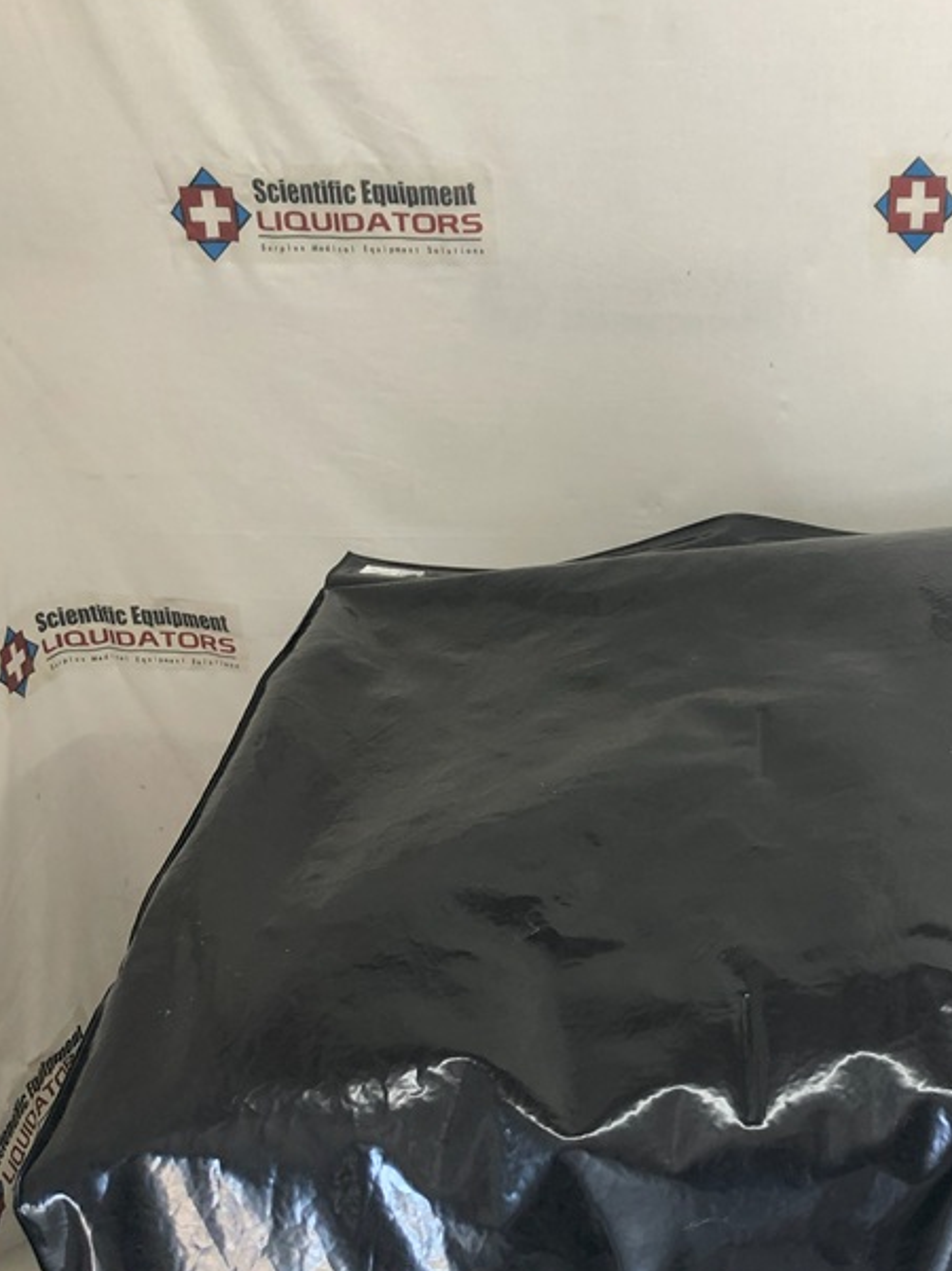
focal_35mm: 47
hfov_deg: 30.1
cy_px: 810
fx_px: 1725
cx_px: 764
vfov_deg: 40.1
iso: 25
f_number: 1.8
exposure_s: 1/40
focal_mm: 3.99
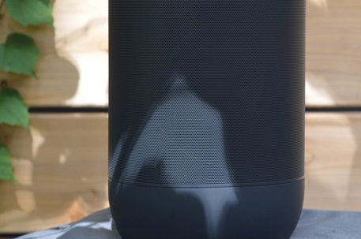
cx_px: 196
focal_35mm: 123
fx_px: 1231
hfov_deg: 16.7
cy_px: 76
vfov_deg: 11.1
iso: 400
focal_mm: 52
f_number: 5.6
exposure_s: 1/100
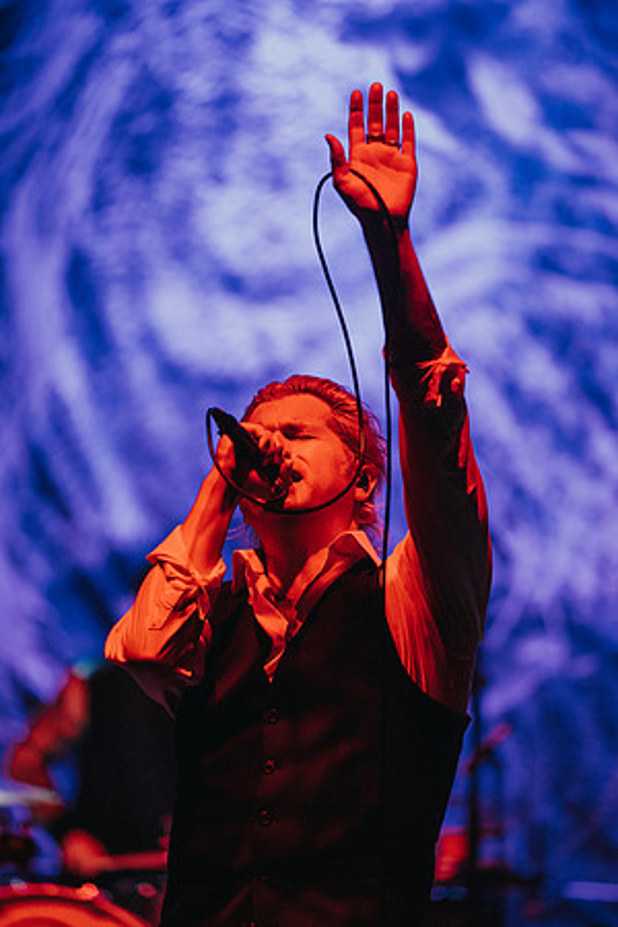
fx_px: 5150
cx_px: 309
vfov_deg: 10.3
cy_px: 464
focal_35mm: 200
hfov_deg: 6.9
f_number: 2.8
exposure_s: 1/200
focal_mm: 200
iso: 4000
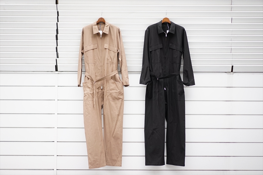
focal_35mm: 55
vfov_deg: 24.6
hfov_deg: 36.3
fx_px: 402
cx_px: 132
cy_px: 88
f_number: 1.8
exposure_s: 1/250
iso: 100
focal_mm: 55
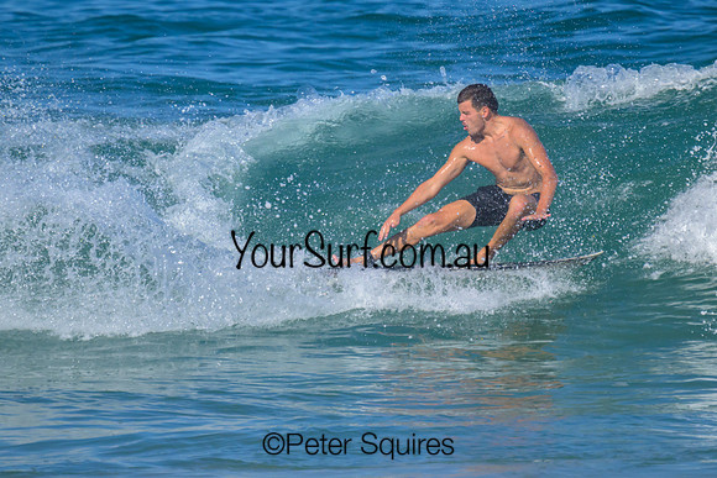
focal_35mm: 770
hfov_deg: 2.7
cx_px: 360
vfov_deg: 1.8
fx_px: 15348
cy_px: 215
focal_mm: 560
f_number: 8
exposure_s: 1/2000
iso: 1250
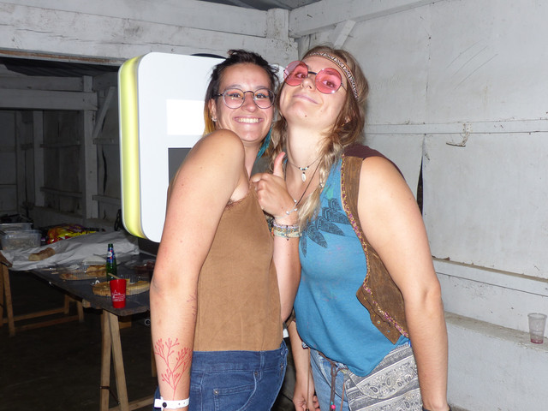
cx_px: 274
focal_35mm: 35
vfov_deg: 40.7
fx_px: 554
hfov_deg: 52.6
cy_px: 206
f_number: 3.5
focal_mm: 6.3
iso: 100
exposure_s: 1/125
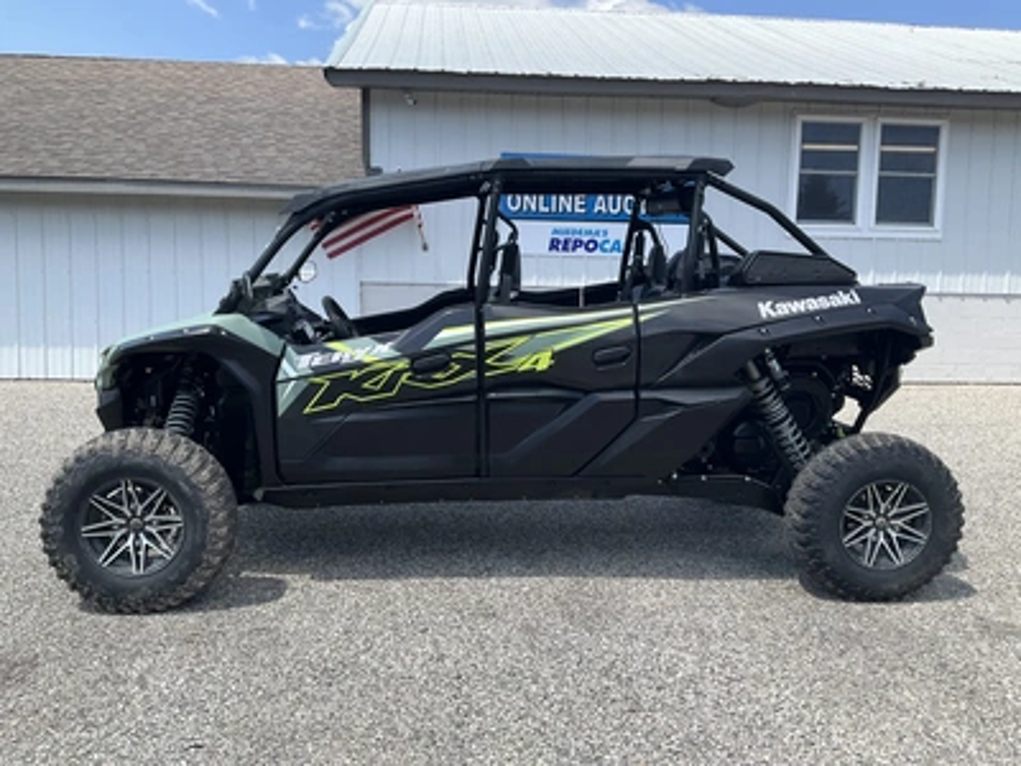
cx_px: 510
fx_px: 855
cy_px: 383
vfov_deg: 48.2
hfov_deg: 61.7
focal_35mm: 29
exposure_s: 1/792
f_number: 1.8
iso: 25
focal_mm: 3
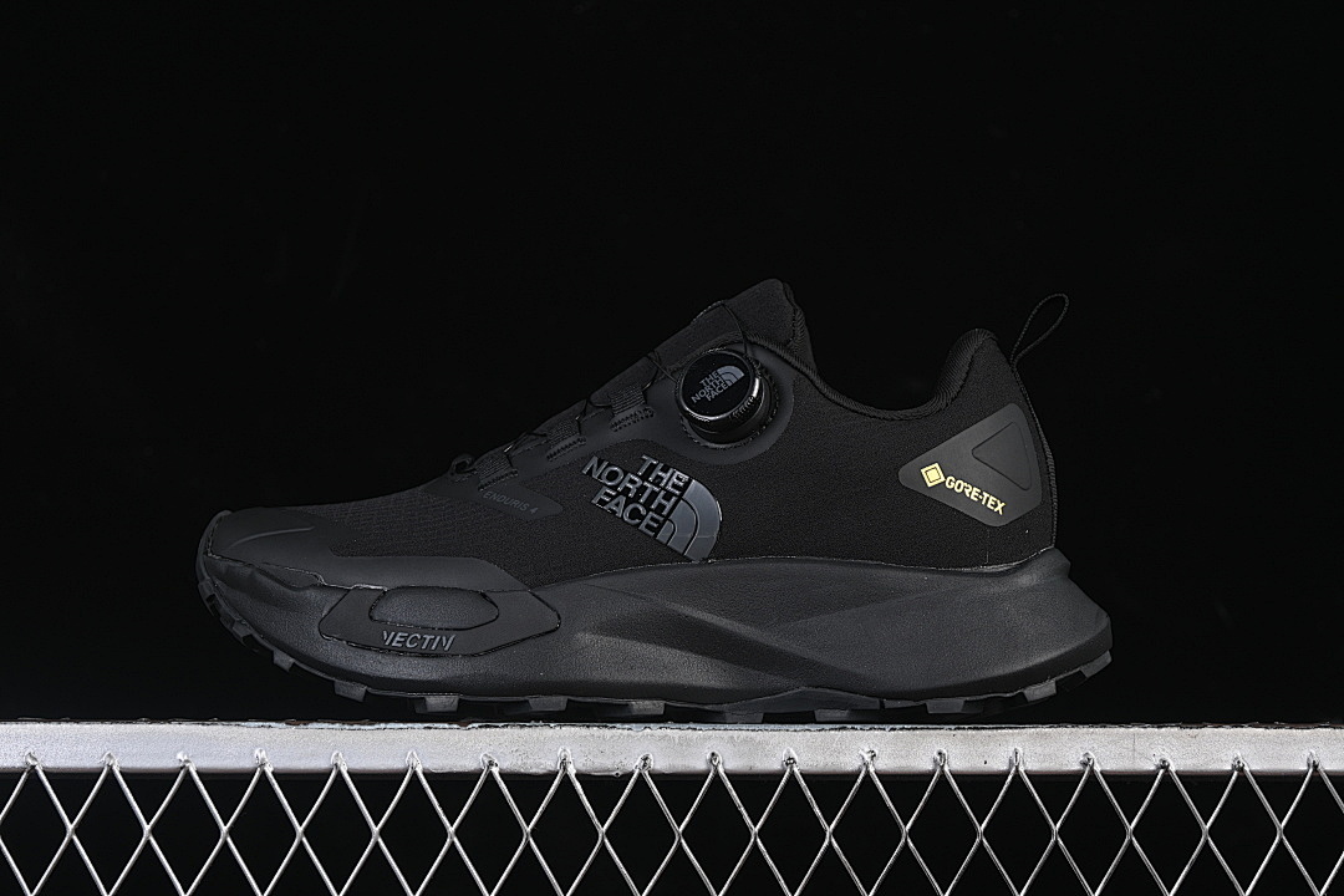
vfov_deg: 18.2
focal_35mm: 75
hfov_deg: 27.0
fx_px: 2800
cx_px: 672
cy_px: 448
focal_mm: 50
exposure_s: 1/50
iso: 160
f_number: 6.3
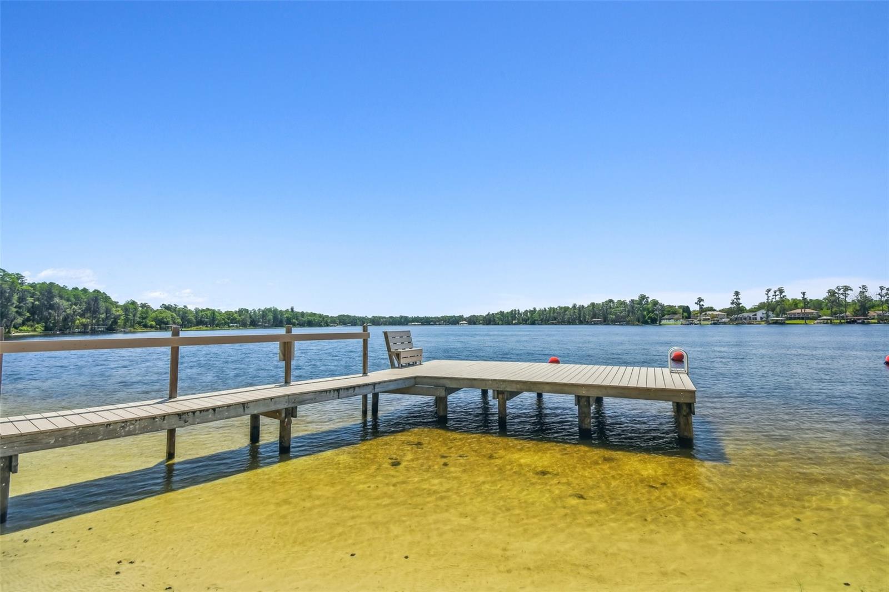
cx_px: 444
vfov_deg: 77.3
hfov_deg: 100.4
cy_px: 296
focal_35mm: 15
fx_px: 370
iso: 100
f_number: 7.1
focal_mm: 10
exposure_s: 1/800
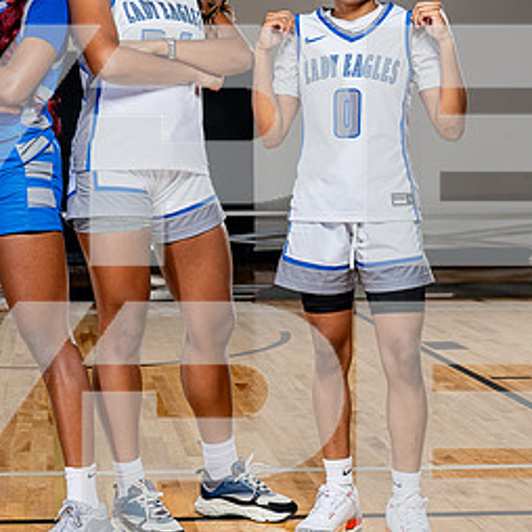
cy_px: 175
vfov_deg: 20.6
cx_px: 75
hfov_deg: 20.3
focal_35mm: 84
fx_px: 1461
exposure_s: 1/250
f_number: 5.6
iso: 200
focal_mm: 35
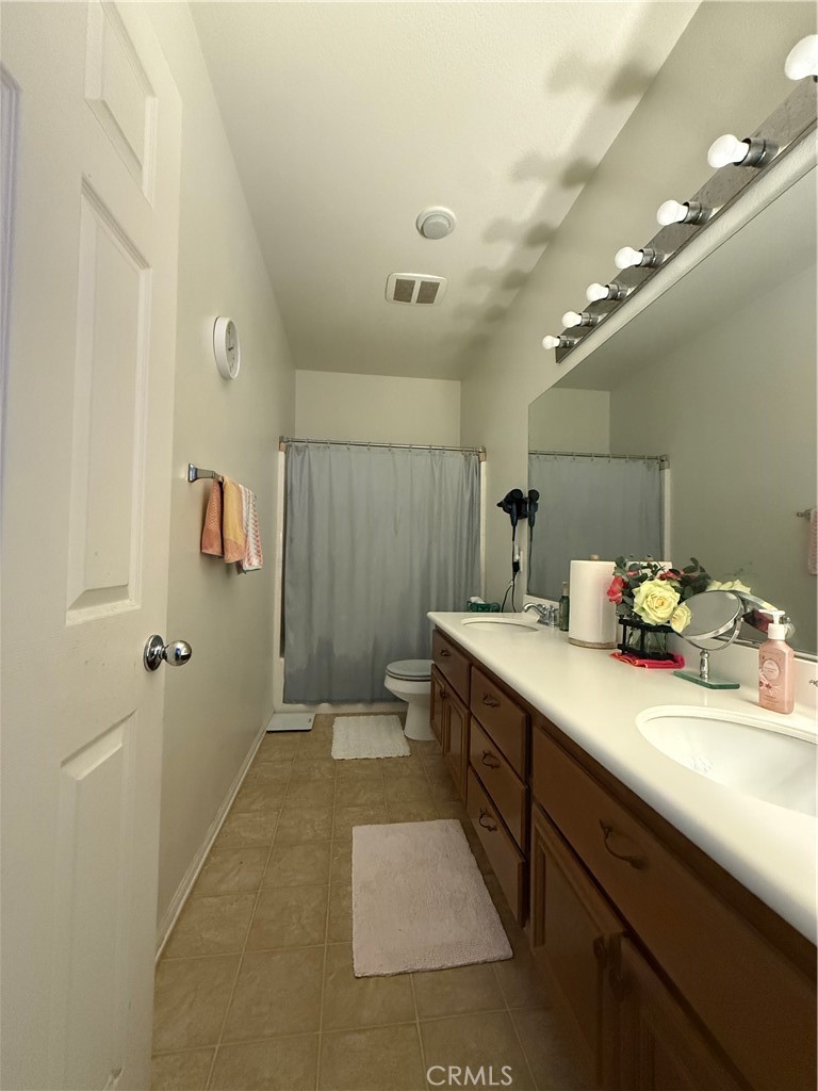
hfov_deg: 85.7
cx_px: 409
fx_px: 441
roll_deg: -2.4
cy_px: 546
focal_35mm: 14
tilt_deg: +1.9
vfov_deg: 102.1
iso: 1000
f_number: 2.2
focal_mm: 2.22
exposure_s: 1/60
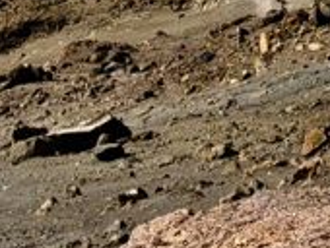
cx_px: 262
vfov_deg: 6.1
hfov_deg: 8.2
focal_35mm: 240
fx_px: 2291
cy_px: -182
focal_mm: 6.76
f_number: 1.78
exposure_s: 1/5208
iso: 64
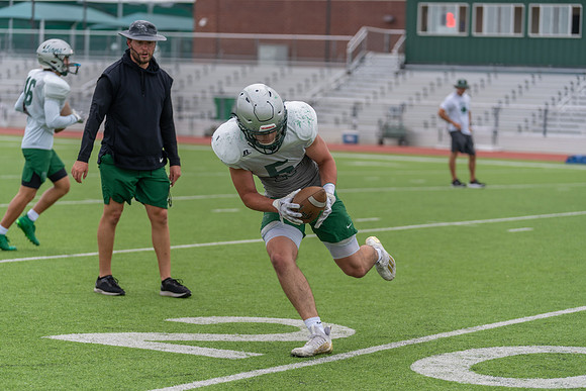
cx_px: 293
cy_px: 196
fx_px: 2051
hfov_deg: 16.3
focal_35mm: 126
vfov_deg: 10.9
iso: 160
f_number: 3.5
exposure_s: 1/1250
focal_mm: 126
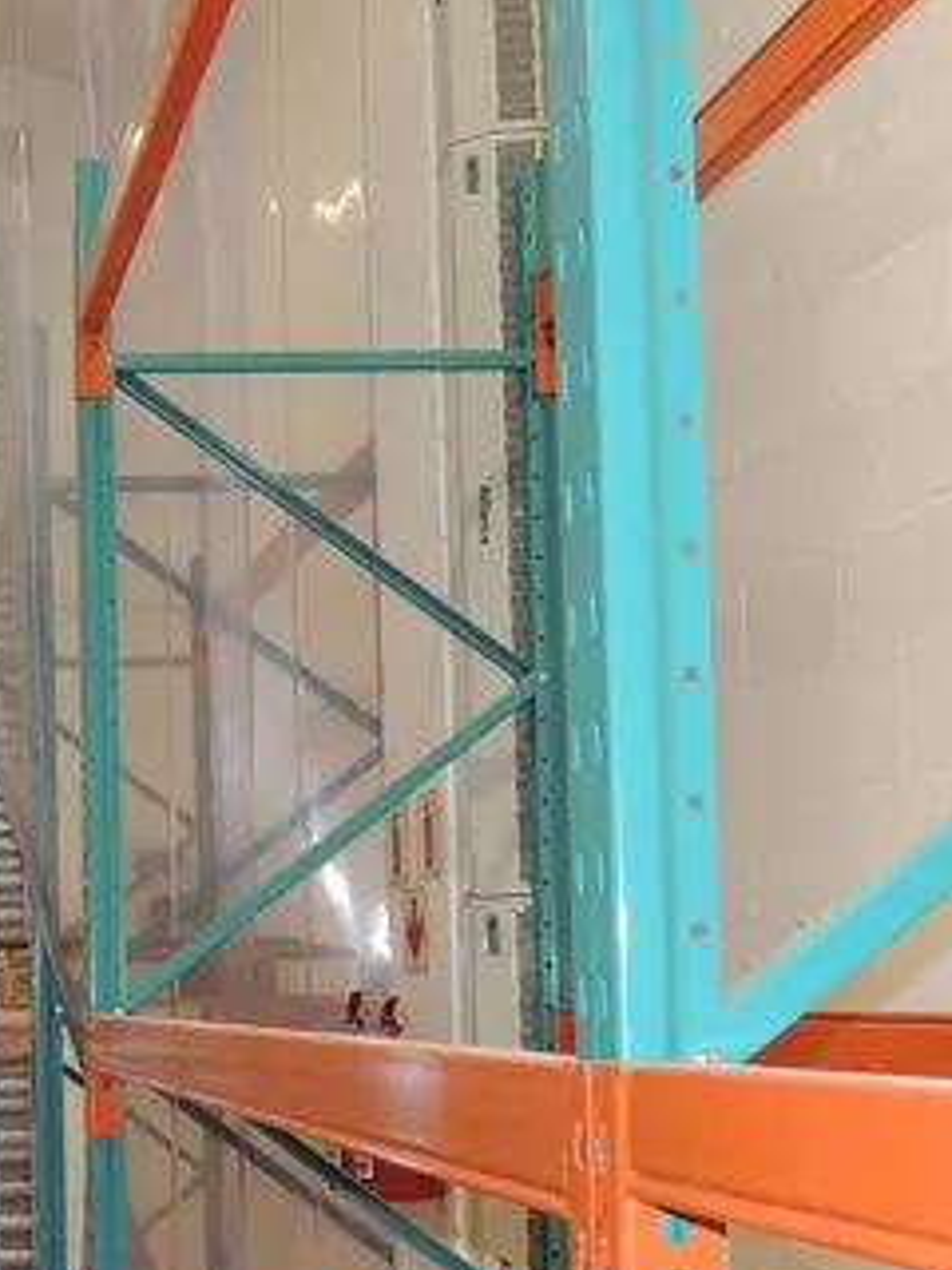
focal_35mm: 60
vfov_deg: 31.9
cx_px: -123
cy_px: 869
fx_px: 2200
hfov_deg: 22.8
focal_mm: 4.3
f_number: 3
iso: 220
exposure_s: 1/40
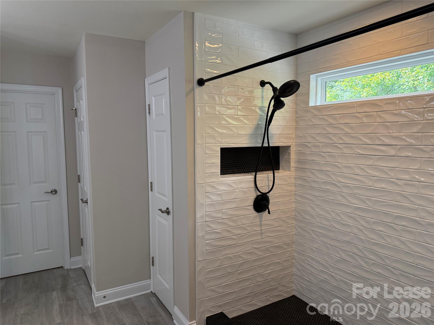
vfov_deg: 56.8
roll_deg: +0.0
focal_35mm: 24
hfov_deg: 71.6
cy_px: 162
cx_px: 217
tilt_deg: -3.1
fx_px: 301
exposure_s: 1/120
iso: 200
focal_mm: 6.76
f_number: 1.78
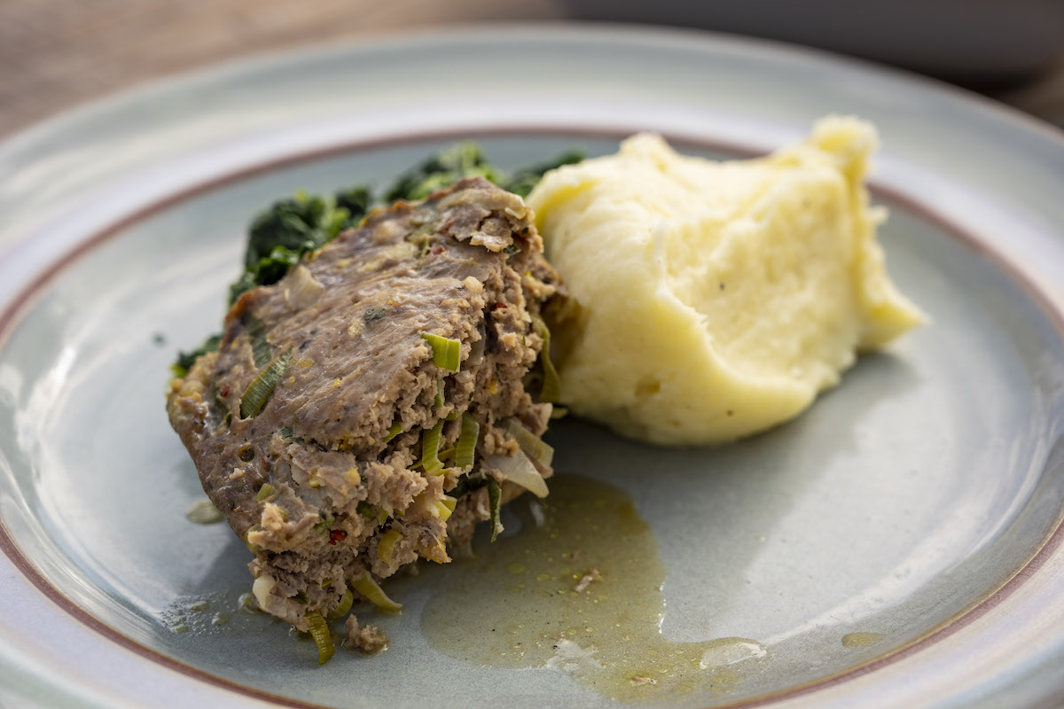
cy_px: 354
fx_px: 2069
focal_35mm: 70
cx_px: 532
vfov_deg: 19.5
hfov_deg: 28.8
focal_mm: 70
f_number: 6.3
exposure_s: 1/125
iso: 64
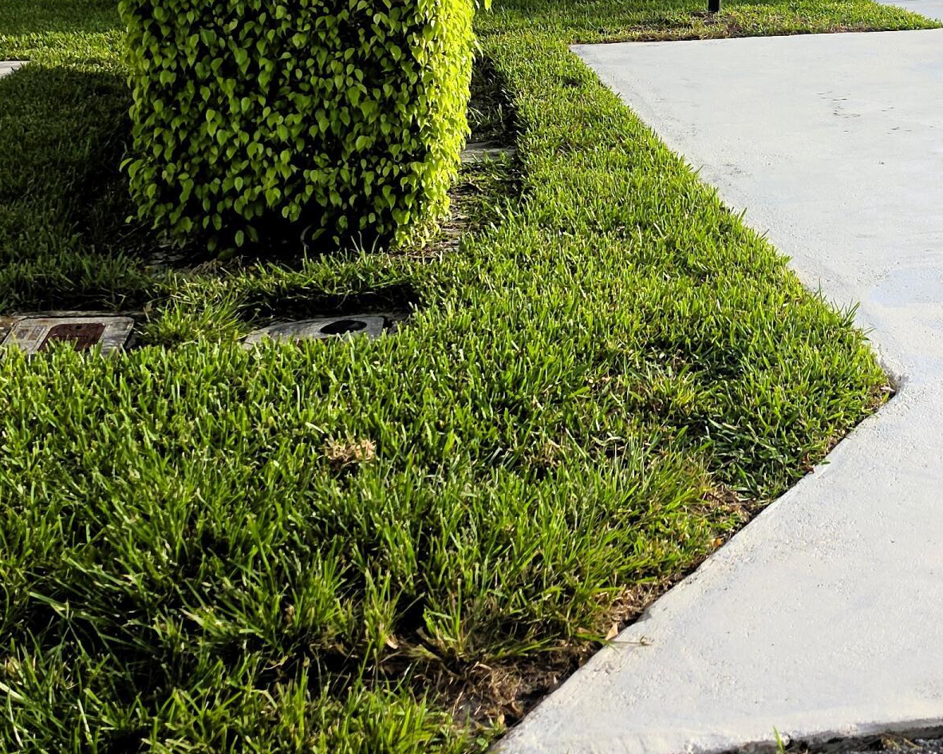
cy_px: 89
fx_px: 1590
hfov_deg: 32.3
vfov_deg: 25.9
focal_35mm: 57
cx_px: 720
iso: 10
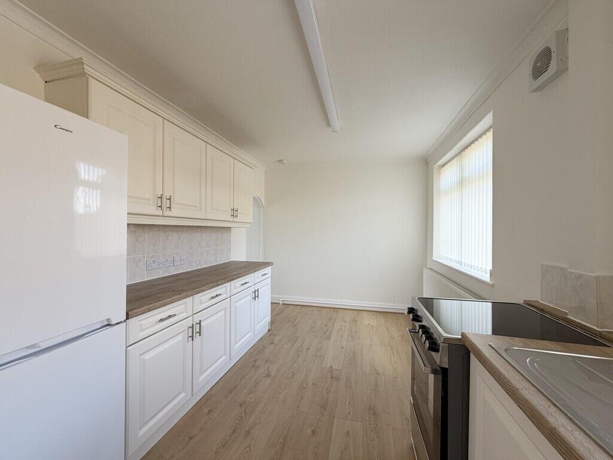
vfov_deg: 85.7
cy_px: 230
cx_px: 306
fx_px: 248
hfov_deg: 102.1
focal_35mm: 14
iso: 125
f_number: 2.2
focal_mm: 2.2
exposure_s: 1/121
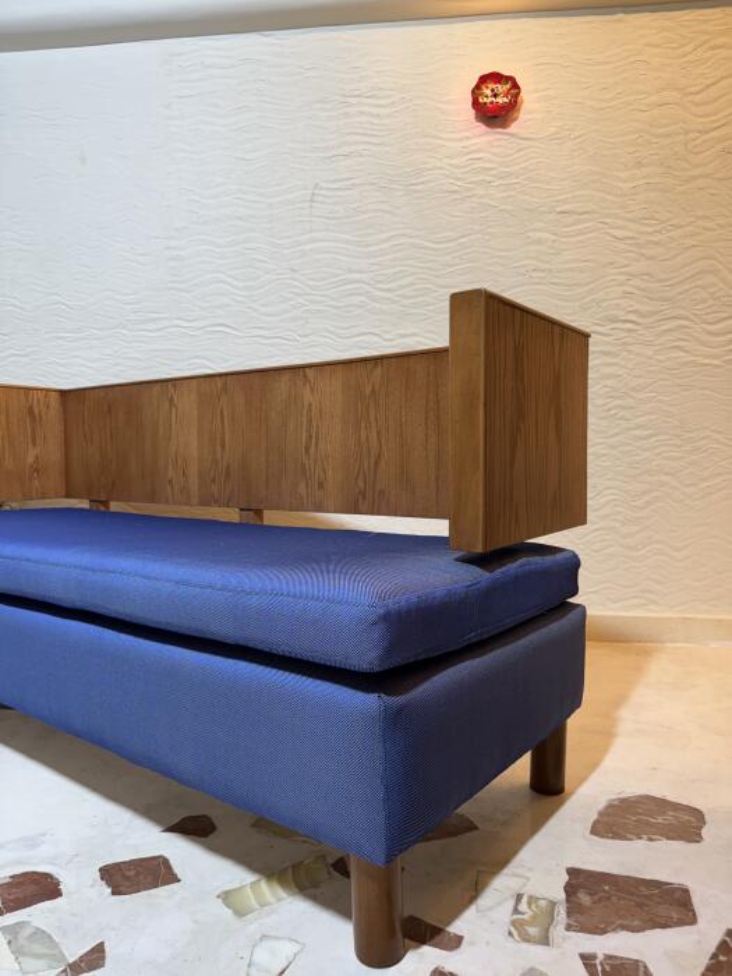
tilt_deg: -1.7
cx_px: 366
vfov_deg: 71.6
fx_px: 677
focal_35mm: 24
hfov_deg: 56.8
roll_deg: -0.5
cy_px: 488
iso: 100
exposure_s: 1/100
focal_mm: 6.76
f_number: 1.78
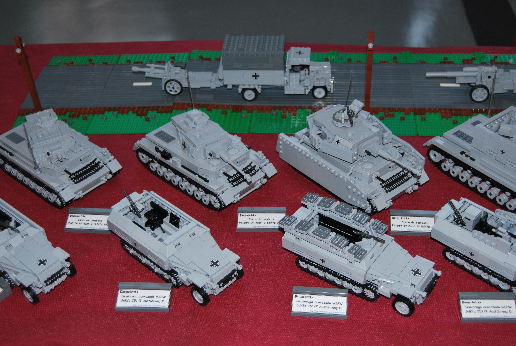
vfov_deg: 26.6
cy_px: 173
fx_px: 732
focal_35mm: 51
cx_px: 258
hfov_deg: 38.8
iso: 200
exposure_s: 1/60
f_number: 4.5
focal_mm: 34
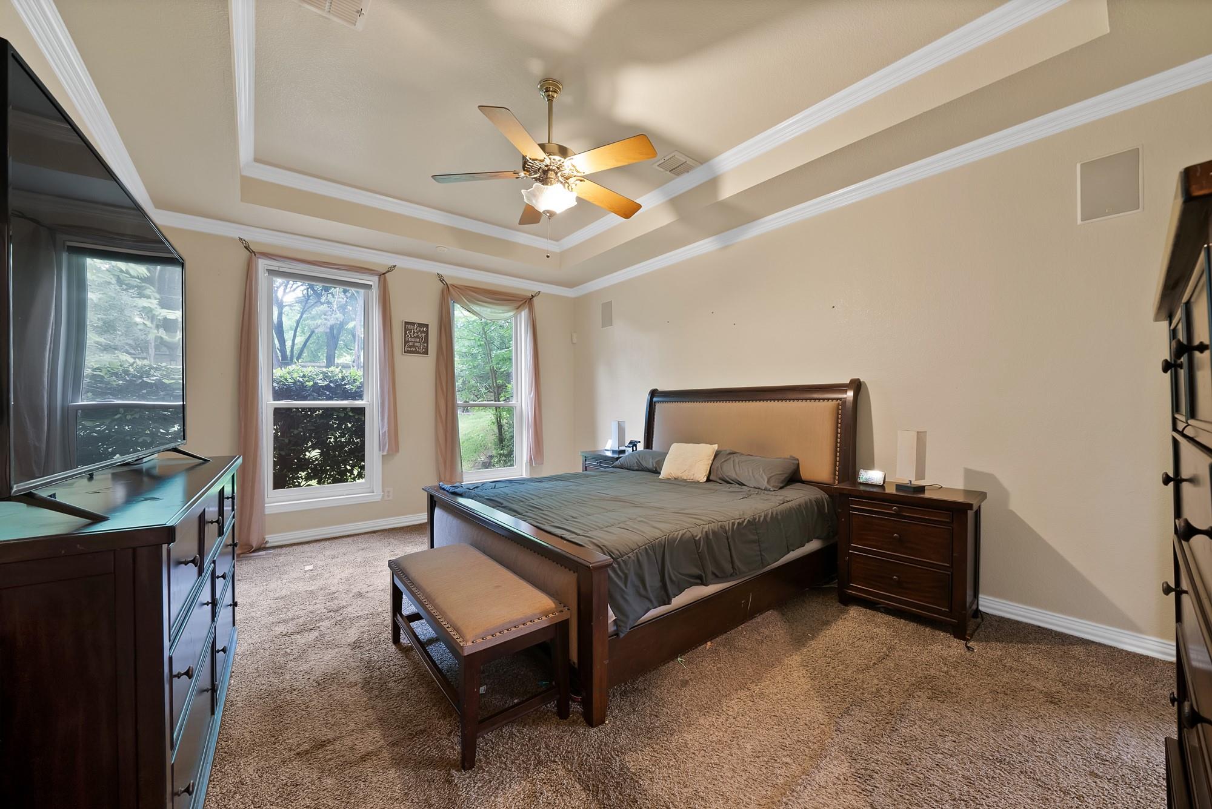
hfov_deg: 112.6
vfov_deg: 90.1
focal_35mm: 12
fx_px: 404
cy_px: 404
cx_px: 606
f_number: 9
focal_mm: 12
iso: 640
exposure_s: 3.2
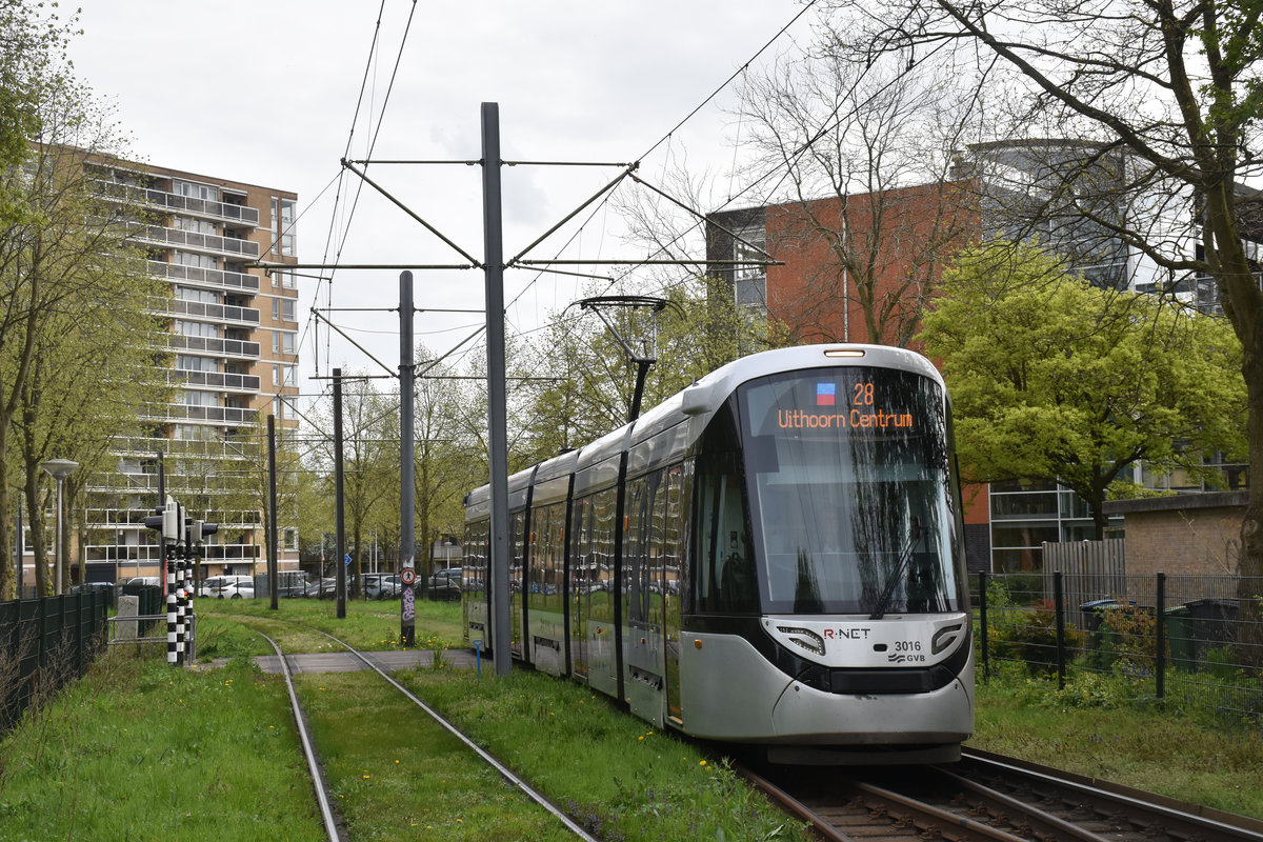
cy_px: 421
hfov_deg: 33.4
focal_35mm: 60
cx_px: 632
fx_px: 2105
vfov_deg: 22.6
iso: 400
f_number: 8
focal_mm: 40
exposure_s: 1/640
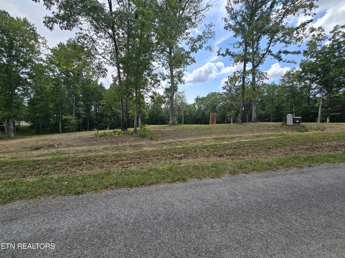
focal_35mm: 13
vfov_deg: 89.9
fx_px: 130
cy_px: 129
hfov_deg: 106.2
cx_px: 172
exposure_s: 1/1915
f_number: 2.2
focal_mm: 2.2
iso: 50
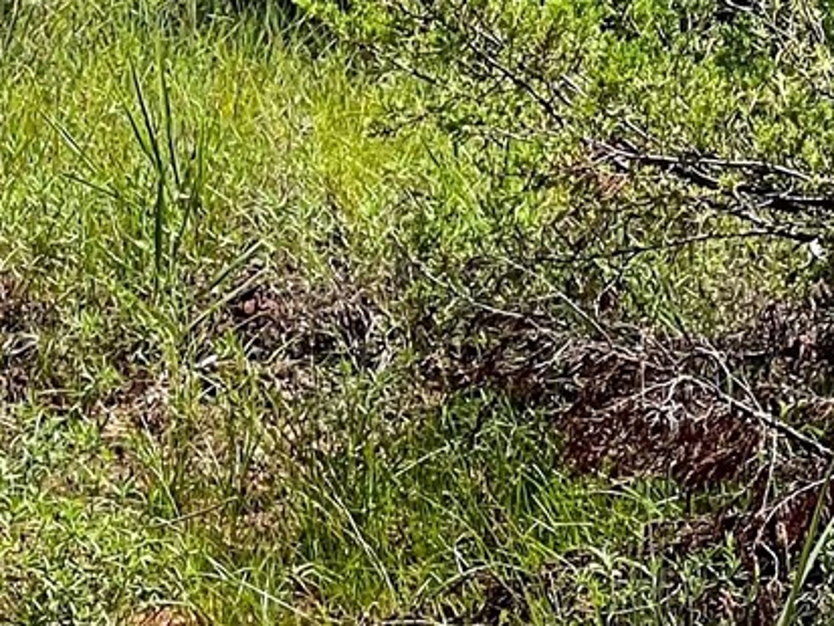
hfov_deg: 5.5
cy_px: 311
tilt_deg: -6.9
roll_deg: -1.6
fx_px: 8628
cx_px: -456
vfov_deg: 4.2
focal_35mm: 358
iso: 32
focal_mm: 9
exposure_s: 1/419
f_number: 2.8
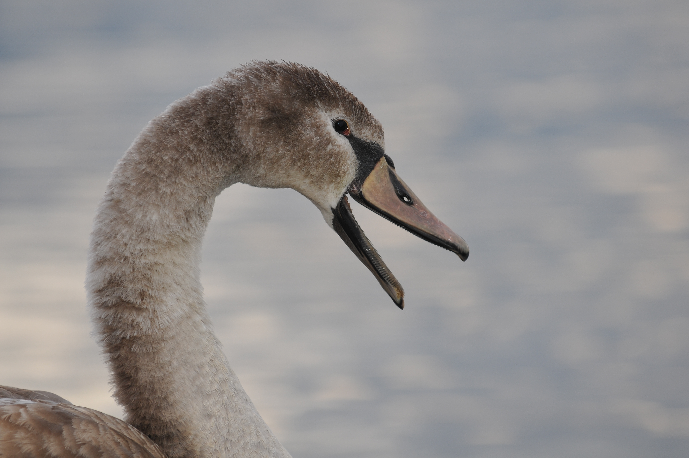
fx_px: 5735
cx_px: 344
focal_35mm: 300
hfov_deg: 6.9
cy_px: 229
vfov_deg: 4.6
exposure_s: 1/250
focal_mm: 200
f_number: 3.5
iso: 200
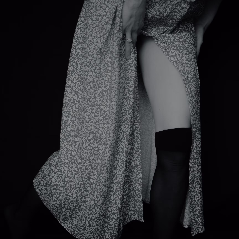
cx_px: 120
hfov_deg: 29.1
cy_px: 156
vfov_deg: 28.9
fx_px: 461
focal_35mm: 59
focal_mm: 25
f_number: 1.8
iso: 100
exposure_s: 1/400
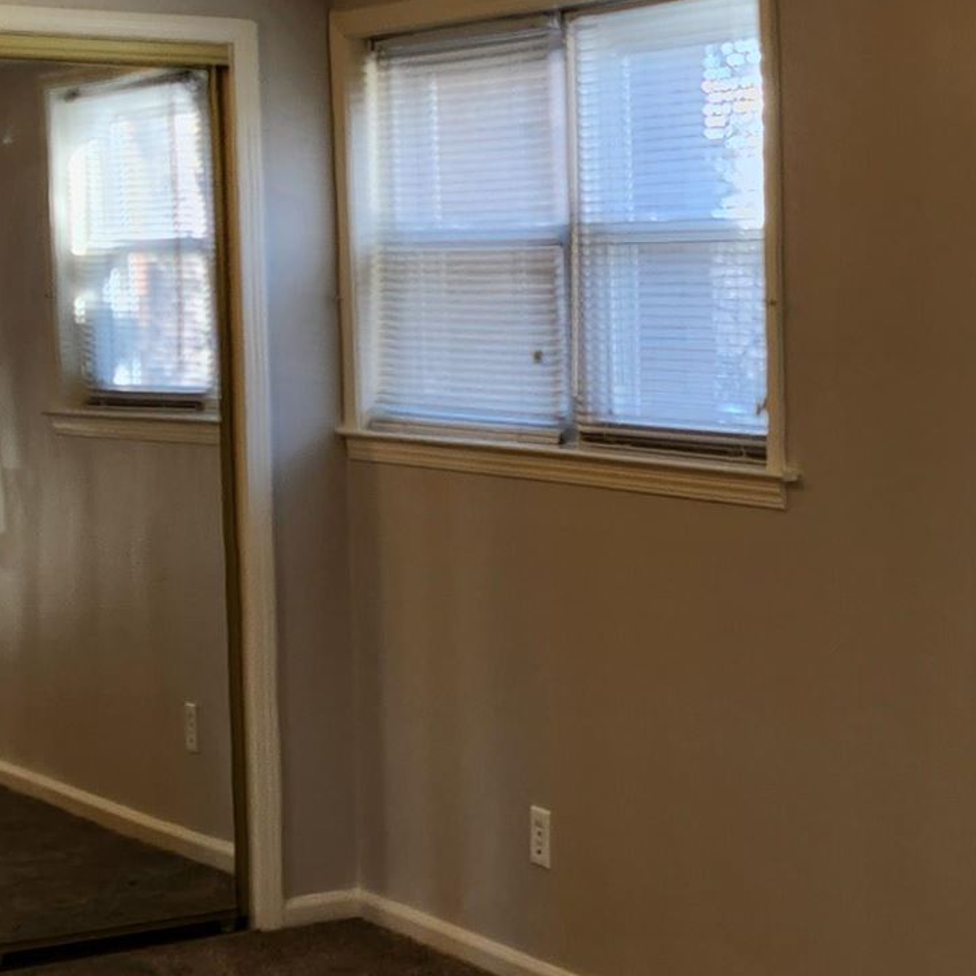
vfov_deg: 20.2
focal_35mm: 86
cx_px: 1088
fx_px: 2743
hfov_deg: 19.3
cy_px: 546
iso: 64
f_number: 1.8
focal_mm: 5.4
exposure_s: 1/120
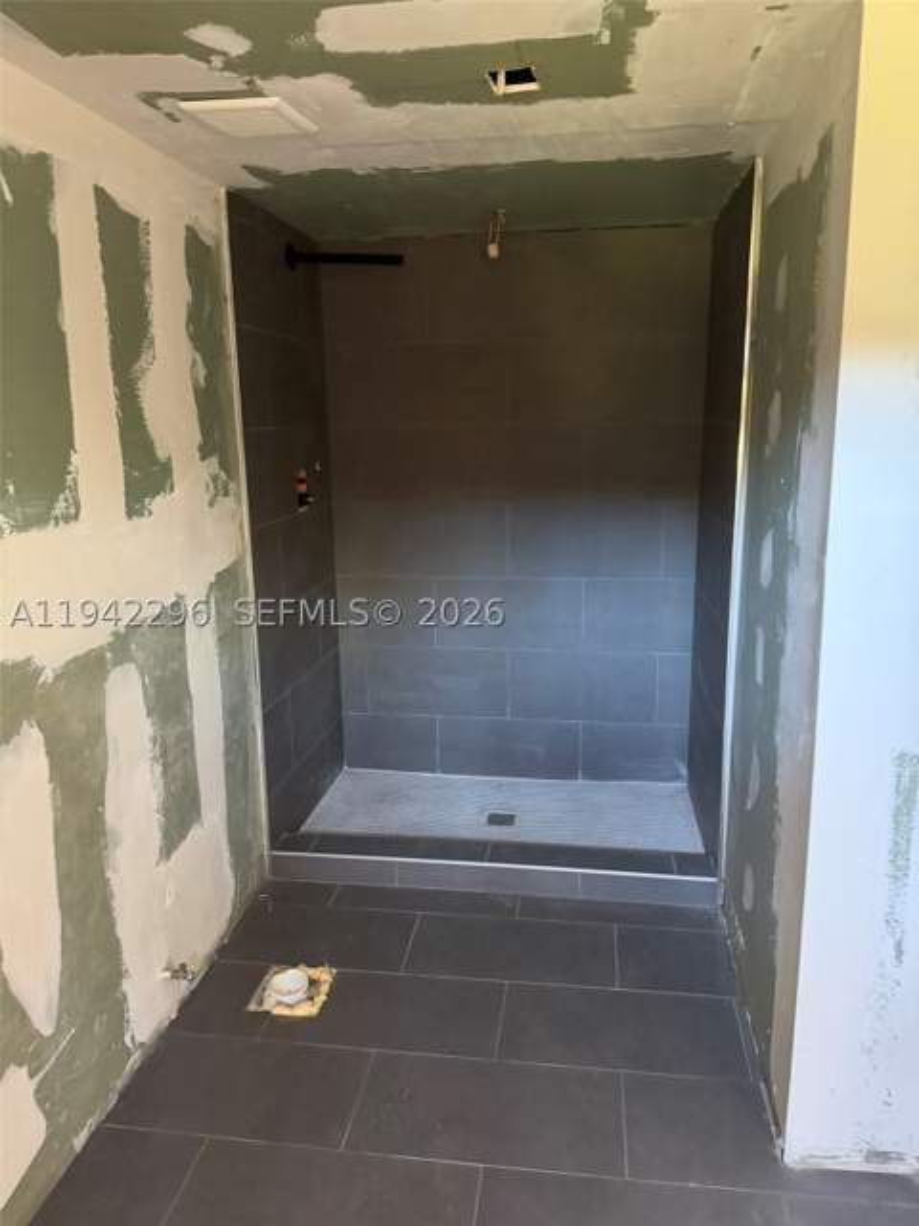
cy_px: 613
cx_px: 460
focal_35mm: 24
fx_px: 850
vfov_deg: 71.6
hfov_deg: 56.8
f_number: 1.78
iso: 1000
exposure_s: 1/36
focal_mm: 6.76
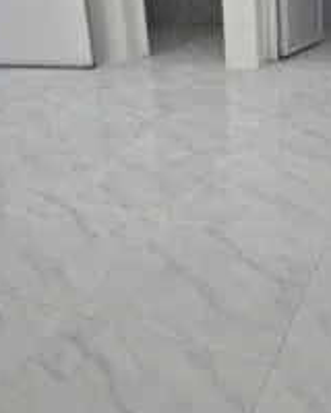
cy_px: 105
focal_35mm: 45
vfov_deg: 40.1
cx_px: 188
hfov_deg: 33.4
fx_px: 551
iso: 64
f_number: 1.8
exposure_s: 1/100
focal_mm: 5.4
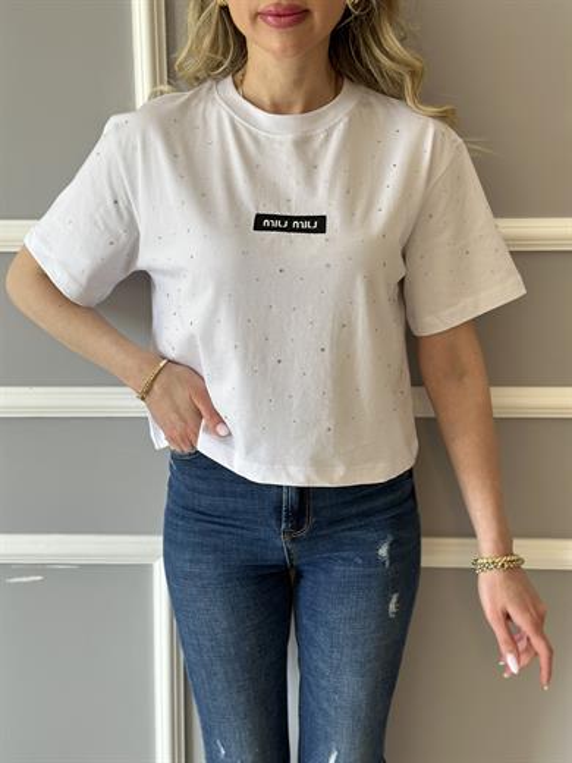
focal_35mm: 48
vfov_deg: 39.7
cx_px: 286
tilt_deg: -11.6
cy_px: 382
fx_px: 1058
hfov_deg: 30.3
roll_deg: -0.1
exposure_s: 1/204
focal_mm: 6.86
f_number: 1.78
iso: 80
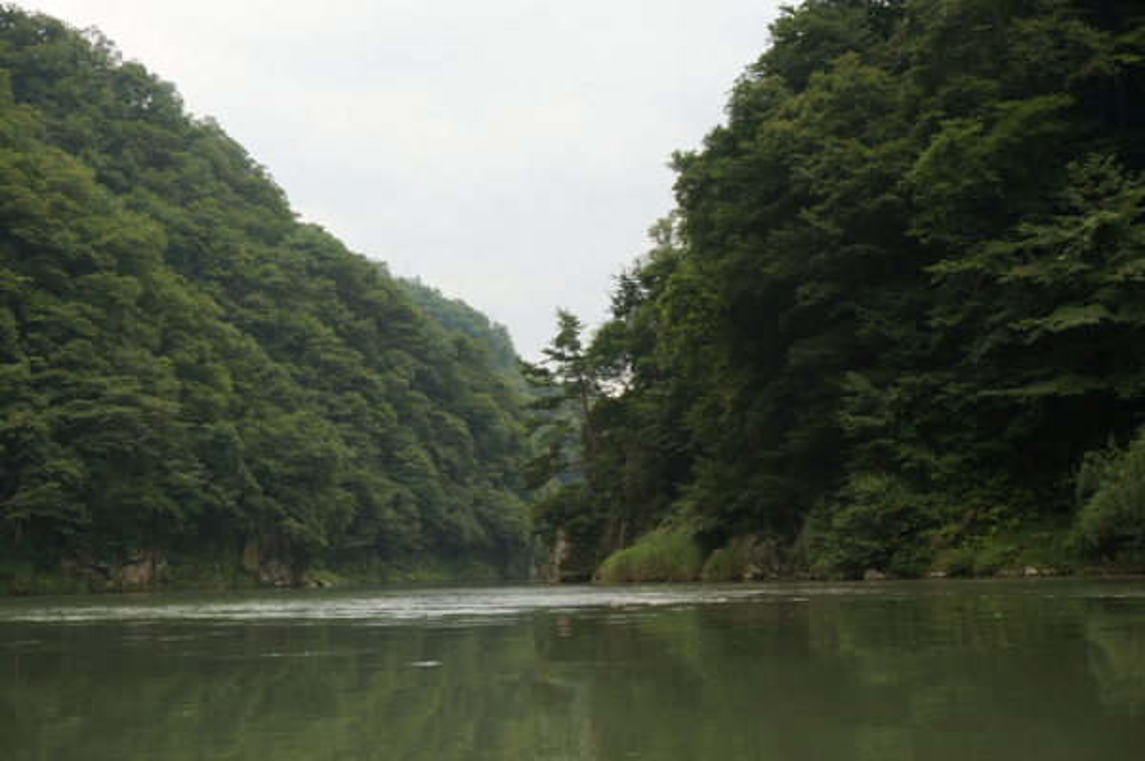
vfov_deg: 27.2
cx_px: 572
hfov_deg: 40.0
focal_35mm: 50
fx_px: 1573
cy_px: 380
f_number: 7.1
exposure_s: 1/100
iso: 100
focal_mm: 33
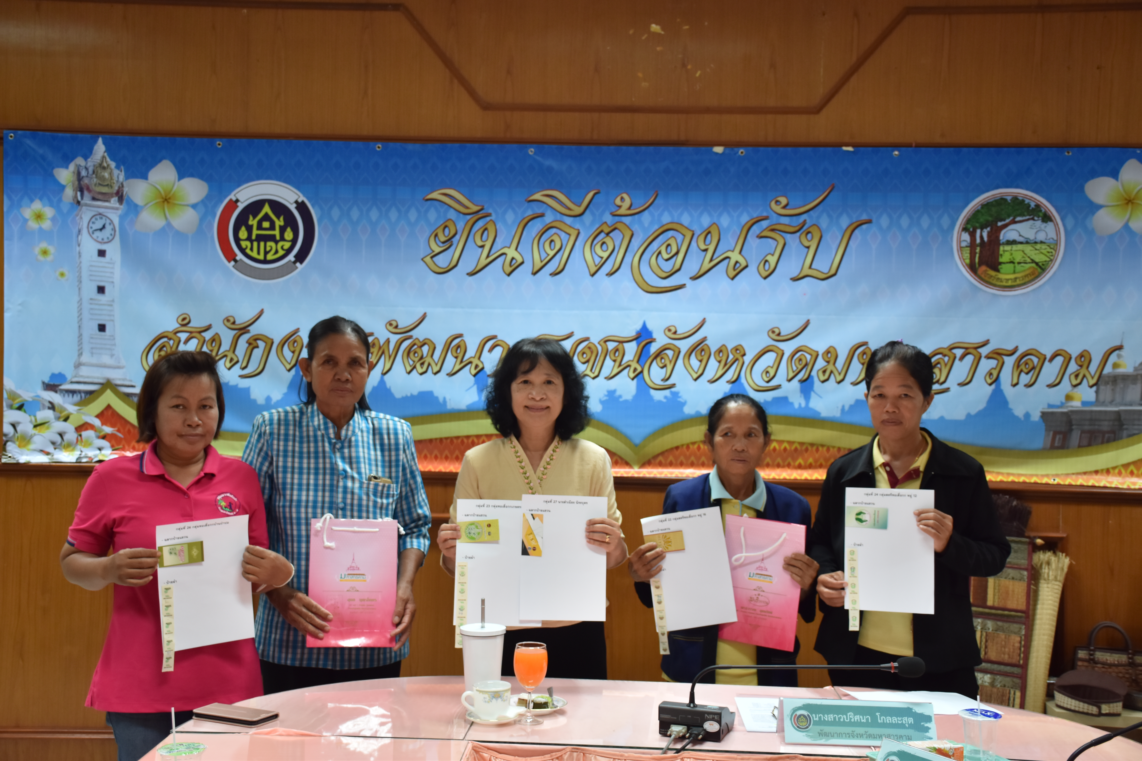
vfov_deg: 33.0
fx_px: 1285
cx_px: 571
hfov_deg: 47.9
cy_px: 380
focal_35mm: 40
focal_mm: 27
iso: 400
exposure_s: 1/50
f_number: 4.5
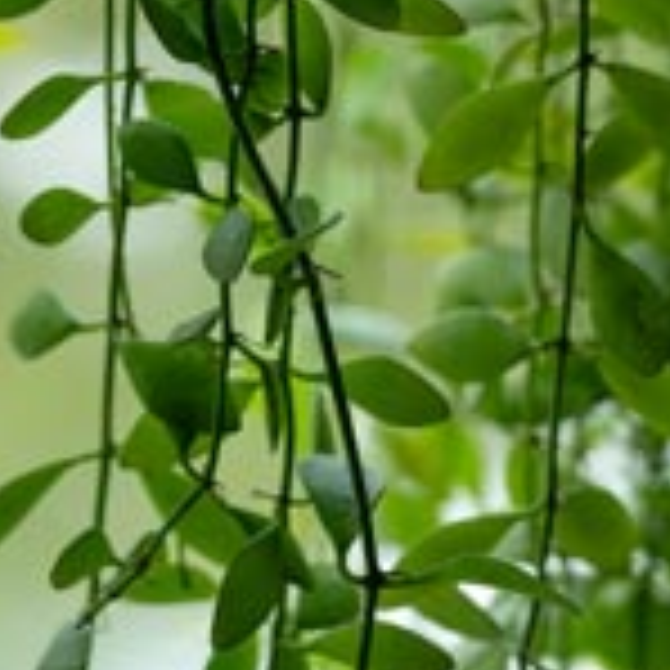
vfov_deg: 6.0
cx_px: -27
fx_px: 6372
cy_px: 162
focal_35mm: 291
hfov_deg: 6.0
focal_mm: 85
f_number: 3.2
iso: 250
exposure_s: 1/400
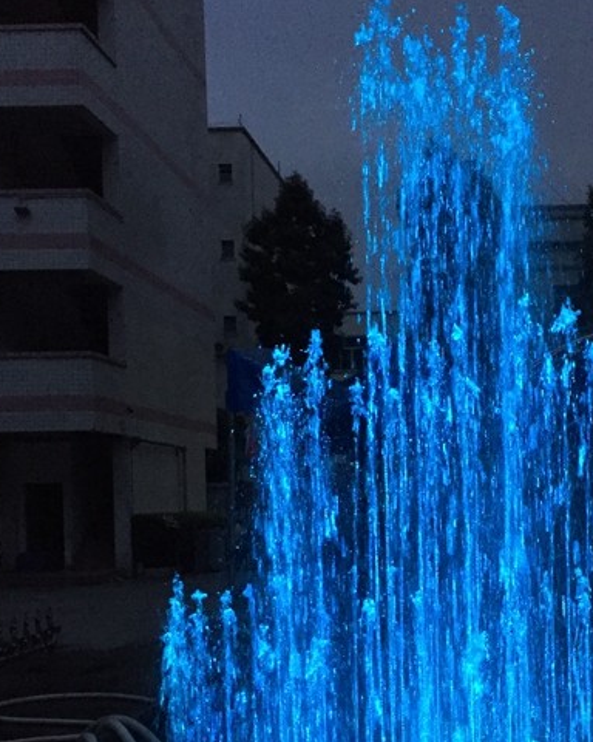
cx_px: 468
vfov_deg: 33.6
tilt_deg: -2.2
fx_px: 1207
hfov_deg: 27.1
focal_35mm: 55
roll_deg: +1.0
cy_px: 536
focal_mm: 4.15
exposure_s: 1/25
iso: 250
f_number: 2.2
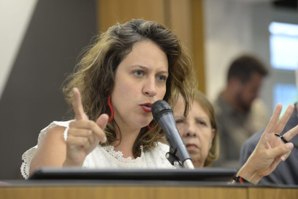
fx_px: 1448
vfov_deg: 7.8
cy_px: 100
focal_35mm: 175
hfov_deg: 11.7
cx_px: 149
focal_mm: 175
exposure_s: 1/100
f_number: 4.5
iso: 1600
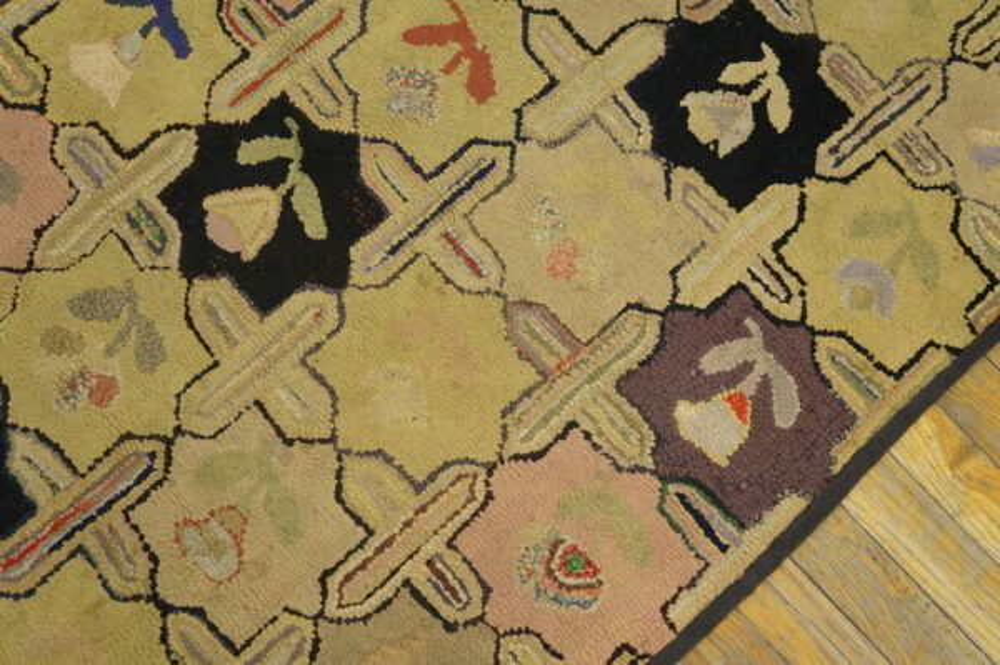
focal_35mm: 30
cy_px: 332
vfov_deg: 43.5
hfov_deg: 62.0
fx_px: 833
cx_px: 500
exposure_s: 1/160
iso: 2500
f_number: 4
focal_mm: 20
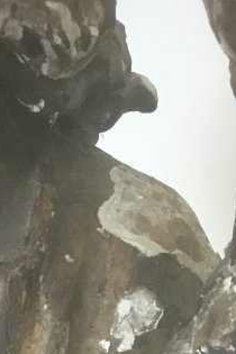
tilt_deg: -31.5
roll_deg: -2.4
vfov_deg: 16.2
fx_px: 1209
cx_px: 72
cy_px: 385
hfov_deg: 11.1
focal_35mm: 123
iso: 200
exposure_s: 1/20
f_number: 2.4
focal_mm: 3.3
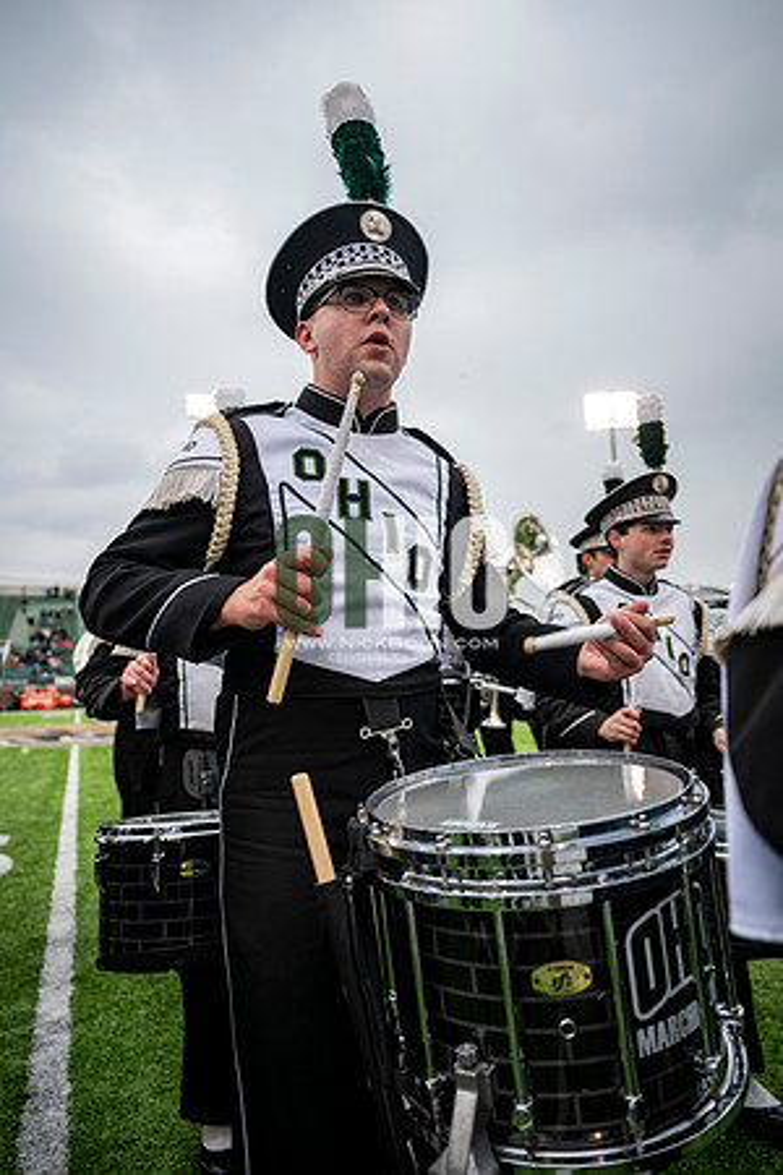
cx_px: 392
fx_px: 783
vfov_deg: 73.7
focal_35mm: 24
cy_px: 588
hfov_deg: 53.1
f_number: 2.8
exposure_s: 1/500
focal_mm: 24
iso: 100
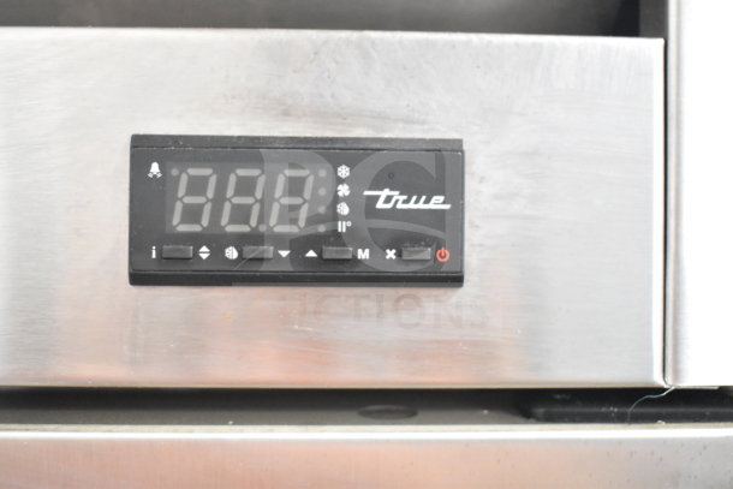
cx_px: 366
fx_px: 855
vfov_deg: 31.9
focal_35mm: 42
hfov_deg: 46.4
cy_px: 244
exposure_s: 1/100
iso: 6400
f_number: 5
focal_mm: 28
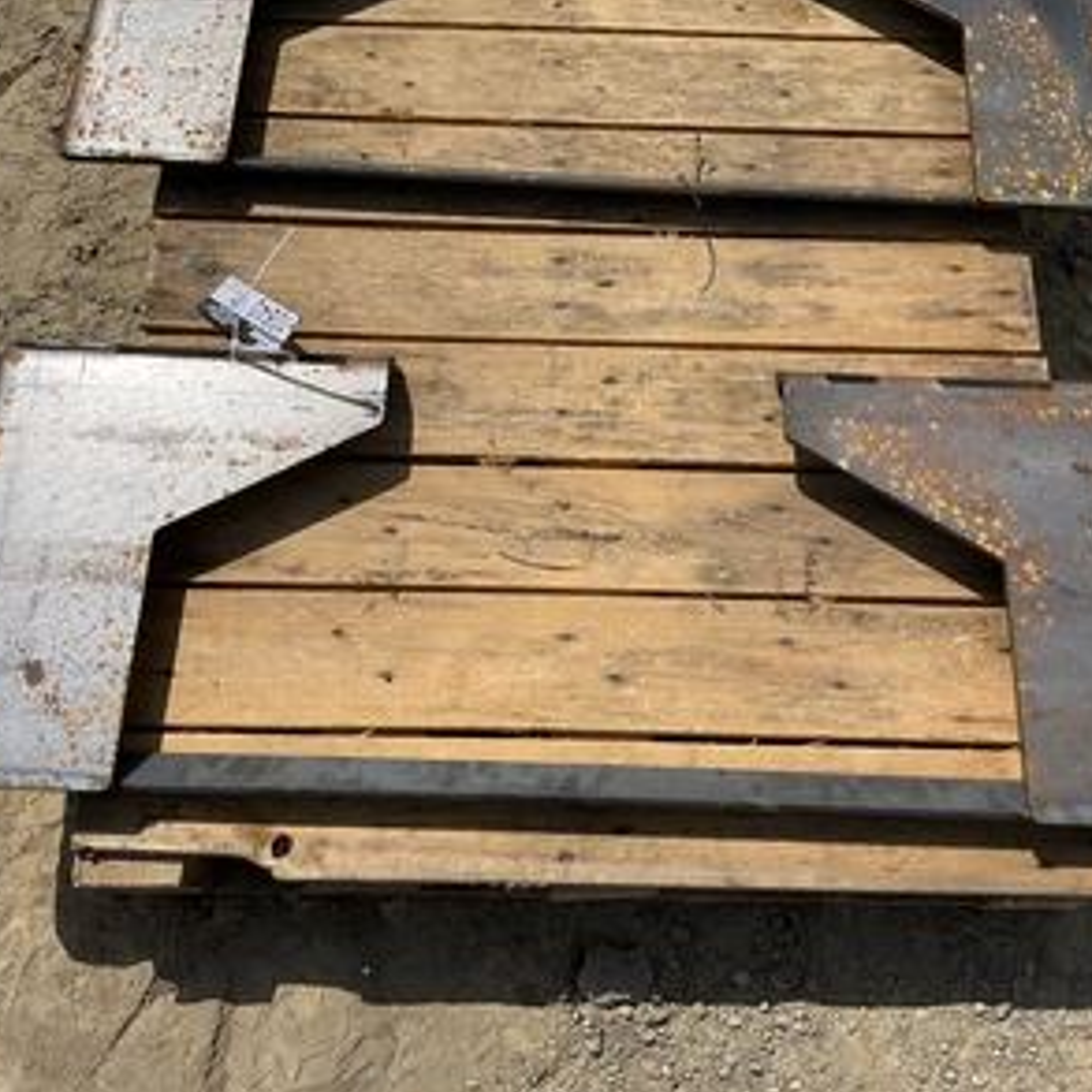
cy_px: 552
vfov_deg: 47.2
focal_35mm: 35
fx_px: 1249
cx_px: 570
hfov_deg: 47.2
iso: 25
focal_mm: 3
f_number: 1.8
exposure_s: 1/3534
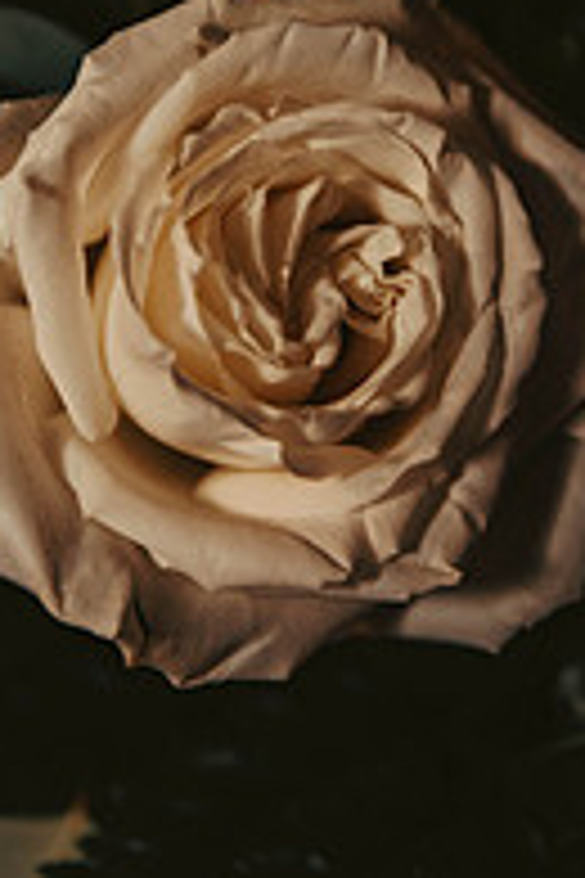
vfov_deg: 15.7
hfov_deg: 10.6
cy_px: 122
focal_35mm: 129
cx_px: 225
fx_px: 3144
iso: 1600
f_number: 2.8
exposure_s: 1/200
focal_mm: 56
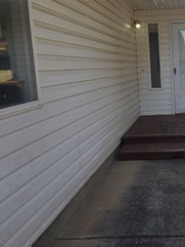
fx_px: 256
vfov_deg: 51.0
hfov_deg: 35.3
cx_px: 191
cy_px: 100
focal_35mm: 36
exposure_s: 1/779
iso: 50
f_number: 2.2
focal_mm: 2.2
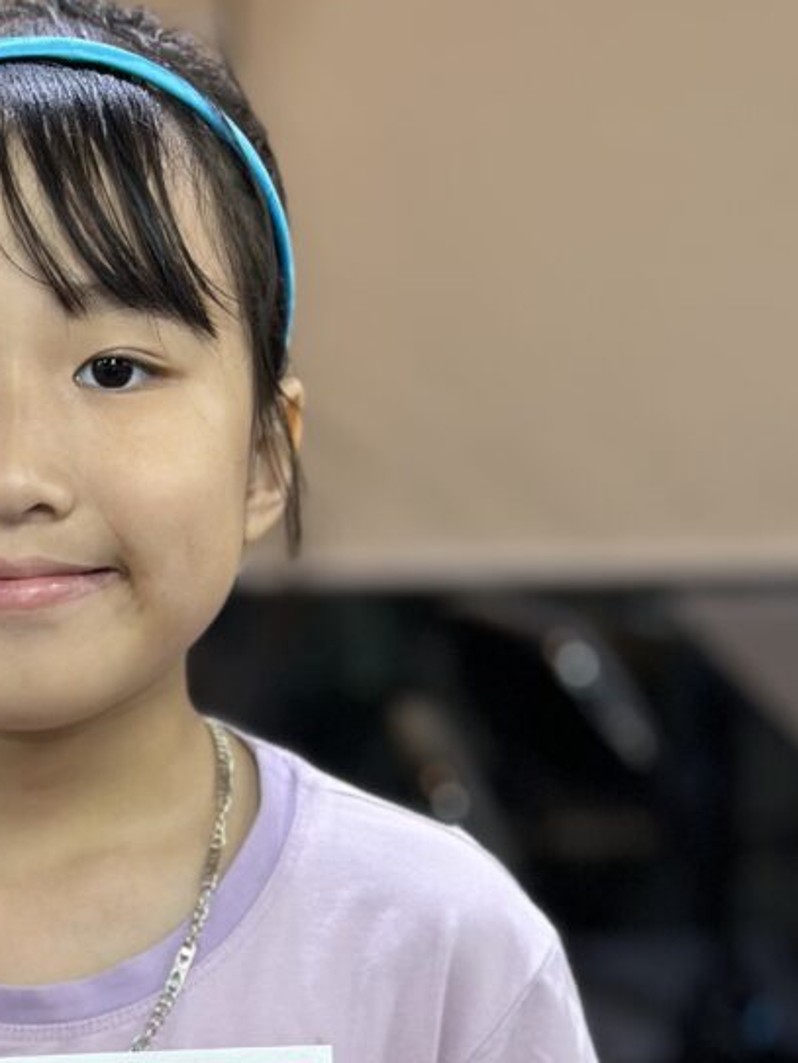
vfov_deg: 16.3
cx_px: 14
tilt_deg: -15.1
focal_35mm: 118
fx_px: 3624
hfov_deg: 12.4
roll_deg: -0.1
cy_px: 1068
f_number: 1.78
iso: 80
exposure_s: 1/50
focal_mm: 6.86
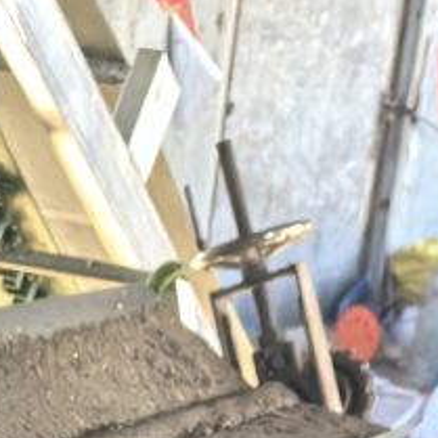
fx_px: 1746
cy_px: 1095
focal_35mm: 122
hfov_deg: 14.2
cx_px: 103
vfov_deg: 11.5
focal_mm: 5.75
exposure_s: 1/100
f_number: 2
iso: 400
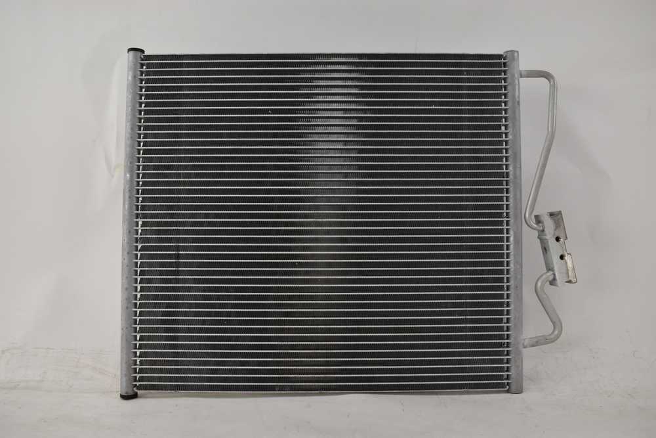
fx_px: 547
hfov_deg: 61.9
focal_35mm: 30
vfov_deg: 43.6
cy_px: 219
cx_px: 328
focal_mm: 20
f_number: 6.3
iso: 400
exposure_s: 1/160
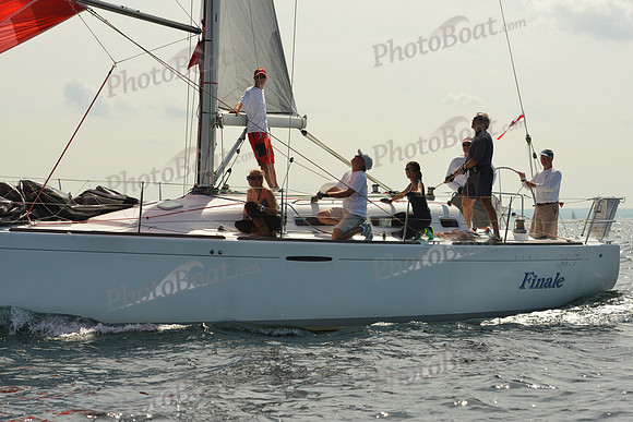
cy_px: 211
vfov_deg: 13.7
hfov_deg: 20.4
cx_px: 316
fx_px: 1759
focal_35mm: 100
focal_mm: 100
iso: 320
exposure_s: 1/1250
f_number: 9
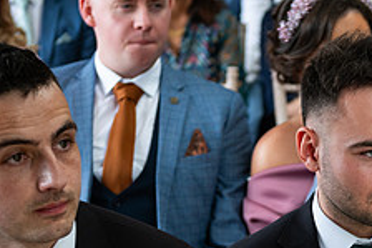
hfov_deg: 13.9
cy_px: 282
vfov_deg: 9.3
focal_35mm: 145
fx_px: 1497
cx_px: 387
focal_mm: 56
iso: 400
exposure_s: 1/200
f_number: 3.5
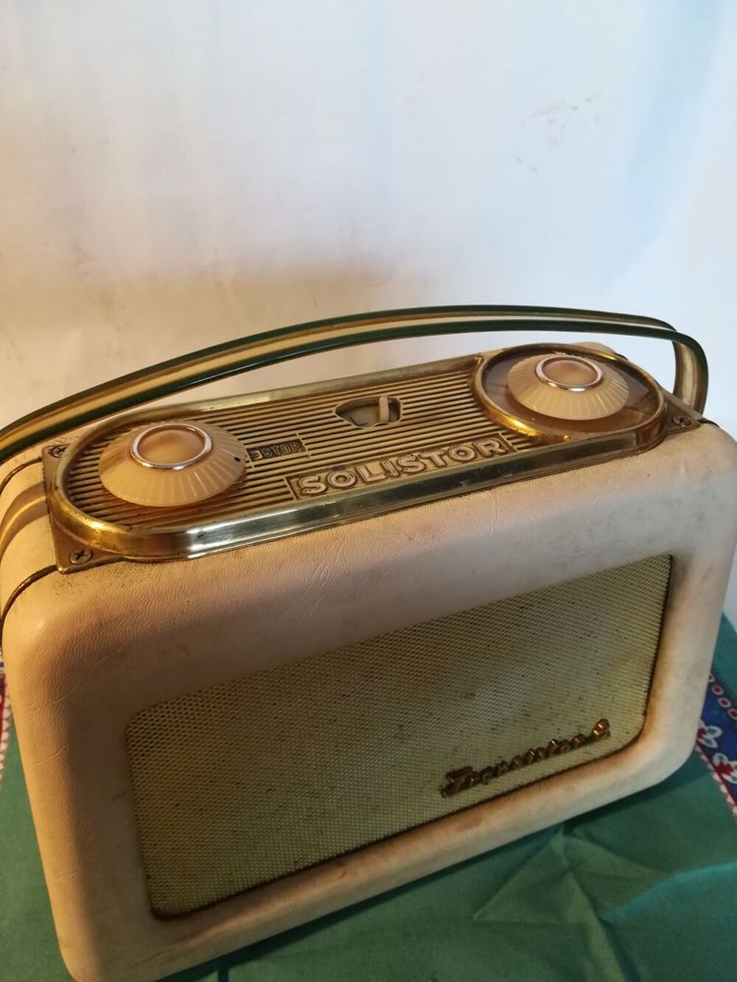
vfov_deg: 67.3
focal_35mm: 26
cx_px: 368
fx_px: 738
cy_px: 491
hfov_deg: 53.1
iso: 160
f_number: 2.2
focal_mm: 3.83
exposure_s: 1/33.3
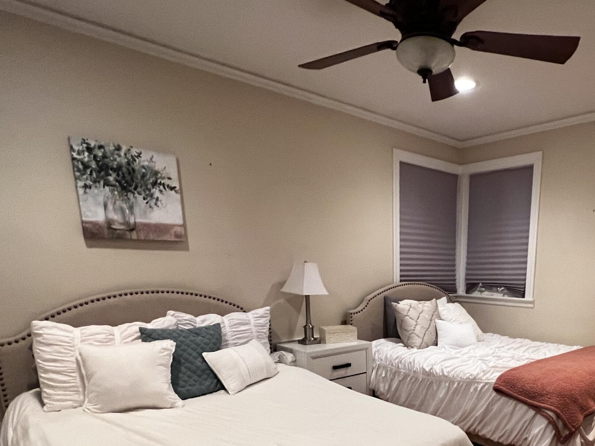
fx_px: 413
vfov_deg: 52.4
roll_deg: +0.2
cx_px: 429
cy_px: 370
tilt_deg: -13.5
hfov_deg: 68.1
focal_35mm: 24
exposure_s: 1/60
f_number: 1.8
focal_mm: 1.57
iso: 400
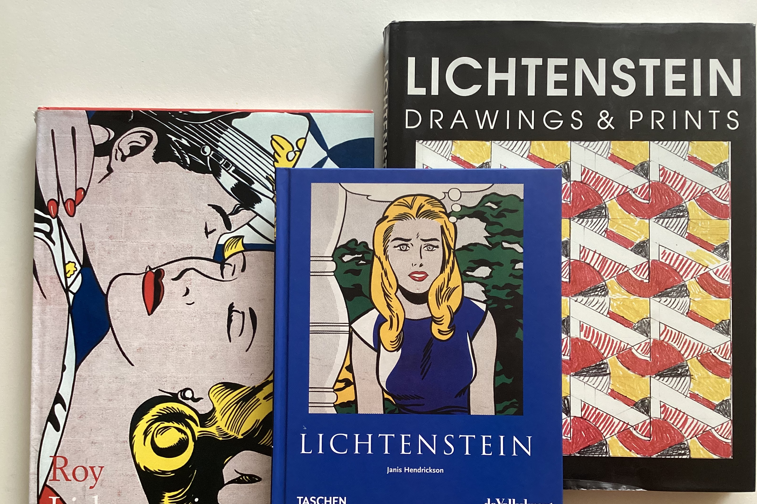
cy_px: 286
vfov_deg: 39.9
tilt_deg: -88.7
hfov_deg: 57.2
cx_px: 385
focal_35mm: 33
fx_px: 694
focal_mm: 3.3
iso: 160
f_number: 2.4
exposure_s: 1/60
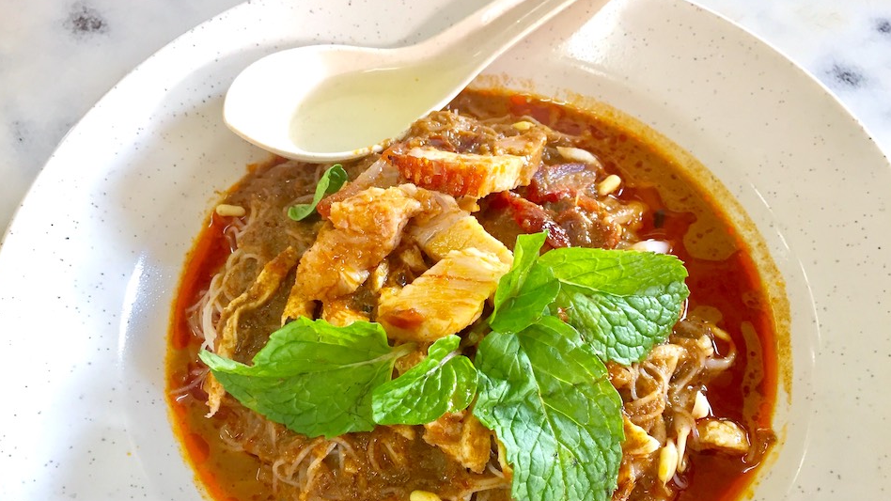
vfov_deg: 36.4
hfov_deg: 61.0
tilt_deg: -60.9
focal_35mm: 32
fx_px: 756
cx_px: 442
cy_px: 325
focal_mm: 4.15
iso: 125
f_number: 2.2
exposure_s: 1/33
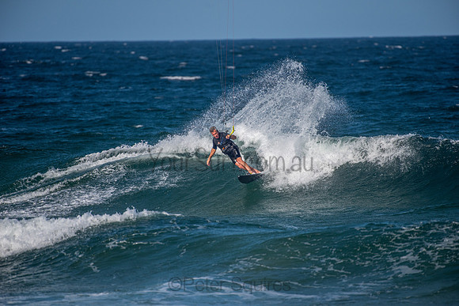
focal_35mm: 500
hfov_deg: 4.1
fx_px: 6376
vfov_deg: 2.8
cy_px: 153
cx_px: 230
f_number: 5.6
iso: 280
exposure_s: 1/4000
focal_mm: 500
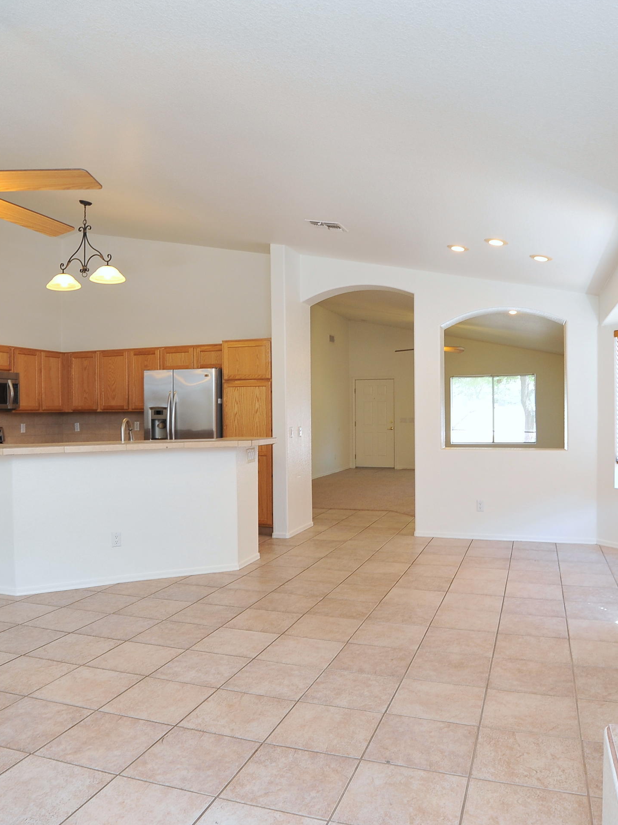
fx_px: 643
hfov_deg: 51.3
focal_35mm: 27
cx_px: 308
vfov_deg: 65.3
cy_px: 401
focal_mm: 18
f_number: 7.1
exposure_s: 1/30
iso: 640
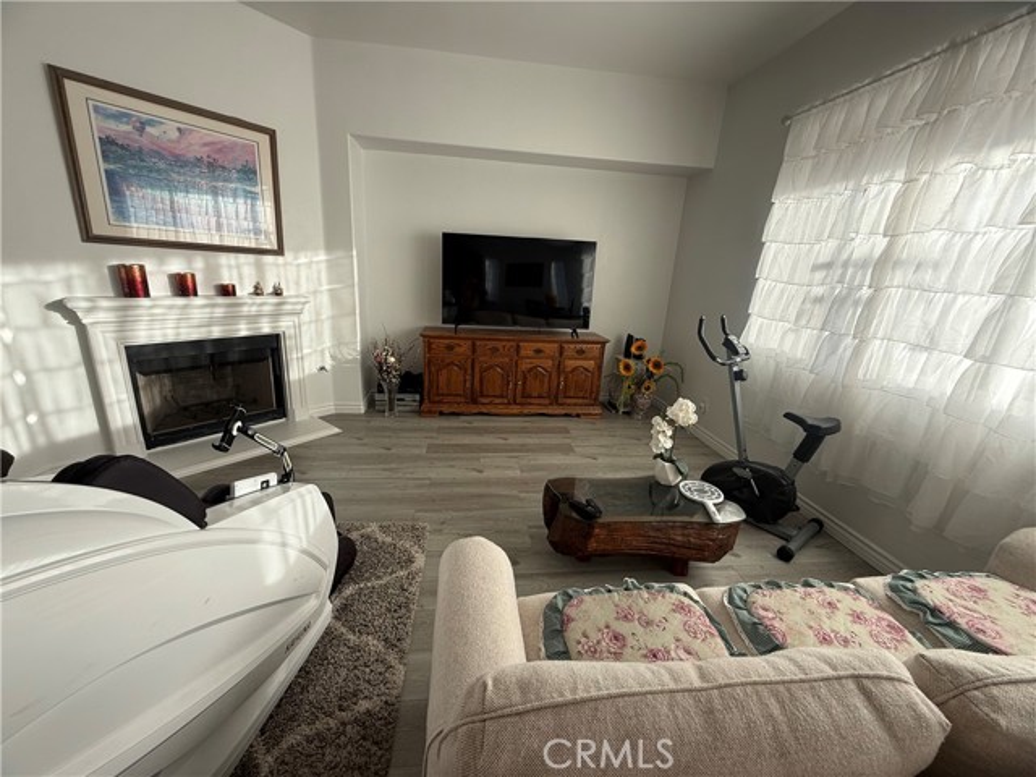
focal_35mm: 14
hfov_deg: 102.1
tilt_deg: -15.9
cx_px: 518
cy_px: 388
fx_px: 419
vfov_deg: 85.7
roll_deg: -3.1
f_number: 2.2
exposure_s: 1/99
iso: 50
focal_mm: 2.22
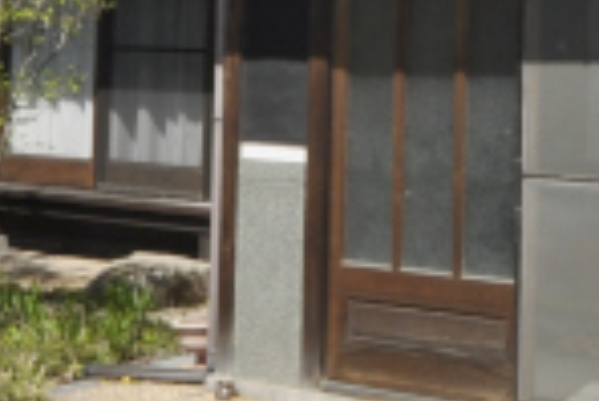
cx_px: 559
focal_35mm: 91
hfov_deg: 21.8
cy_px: -109
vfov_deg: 14.5
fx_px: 1516
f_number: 16
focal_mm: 10
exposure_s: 1/200
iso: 200
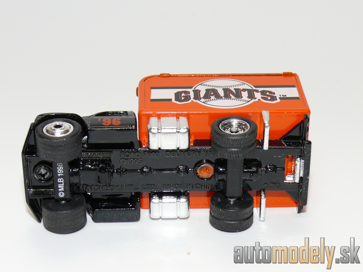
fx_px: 933
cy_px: 136
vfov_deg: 16.6
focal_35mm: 89
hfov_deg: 22.0
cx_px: 182
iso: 100
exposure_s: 1/30
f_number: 4
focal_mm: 12.4
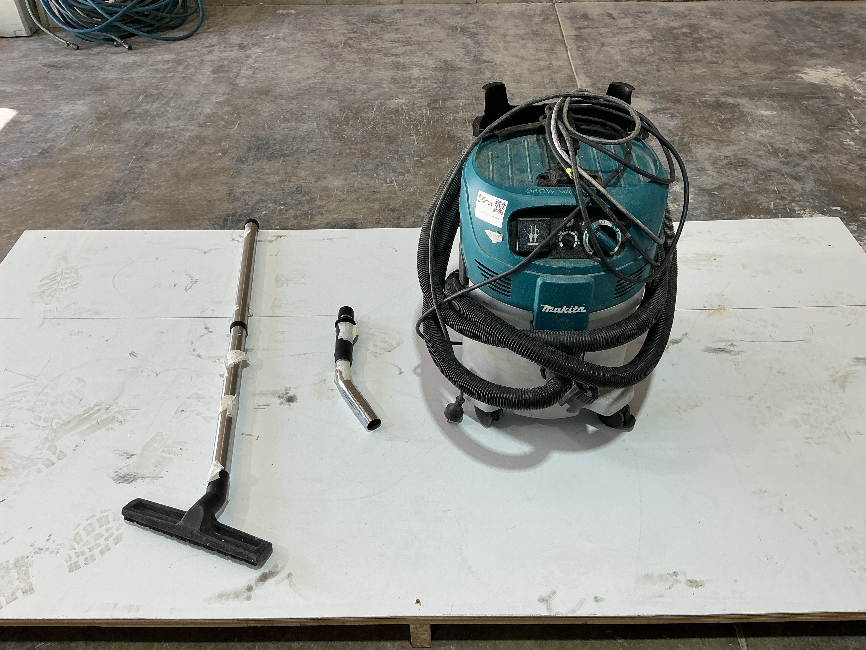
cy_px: 325
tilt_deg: -41.5
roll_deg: -0.5
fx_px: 726
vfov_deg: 48.2
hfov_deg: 61.7
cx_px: 433
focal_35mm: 29
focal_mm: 3
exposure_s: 1/112
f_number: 1.8
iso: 16
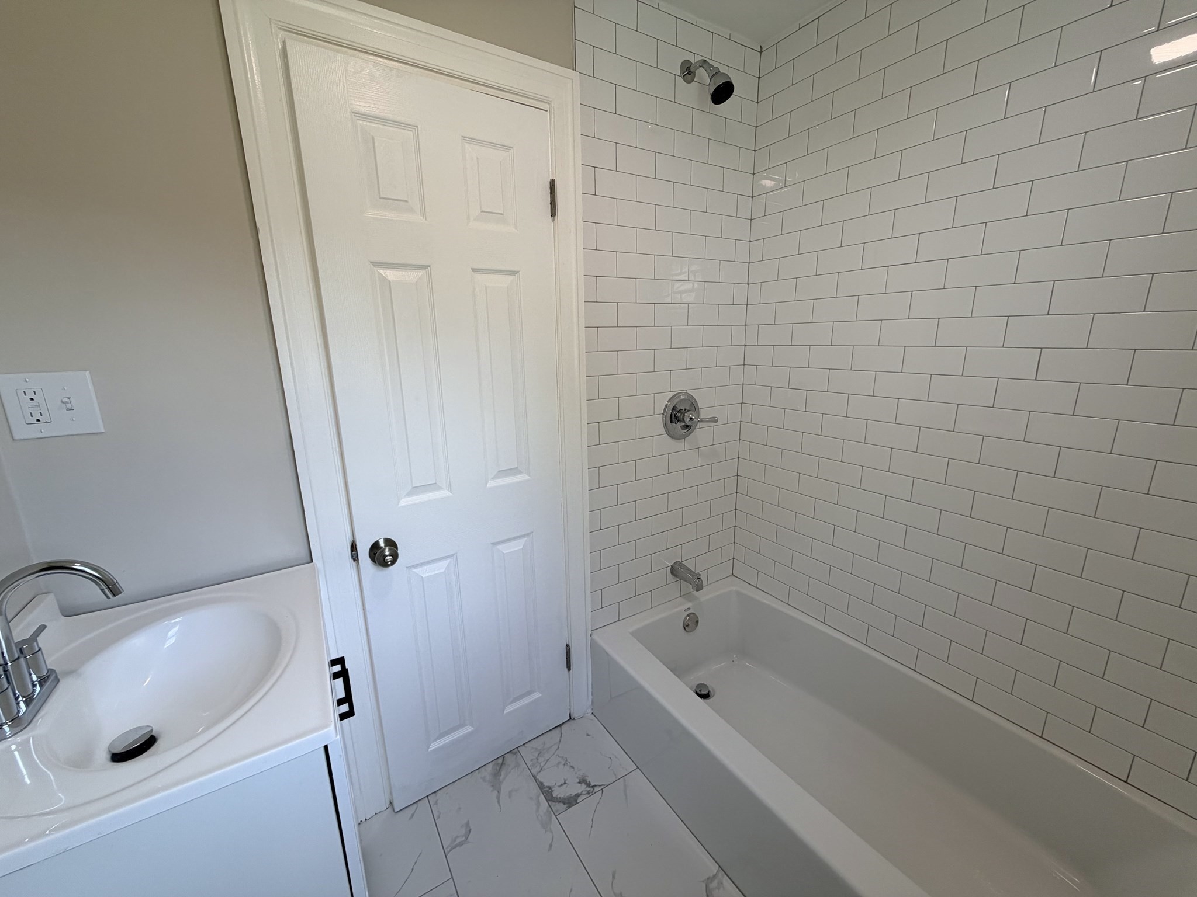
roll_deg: +1.2
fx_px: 484
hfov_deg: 102.1
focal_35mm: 14
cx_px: 598
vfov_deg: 85.7
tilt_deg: -14.2
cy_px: 448
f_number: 2.2
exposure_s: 1/120
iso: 64
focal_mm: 2.22
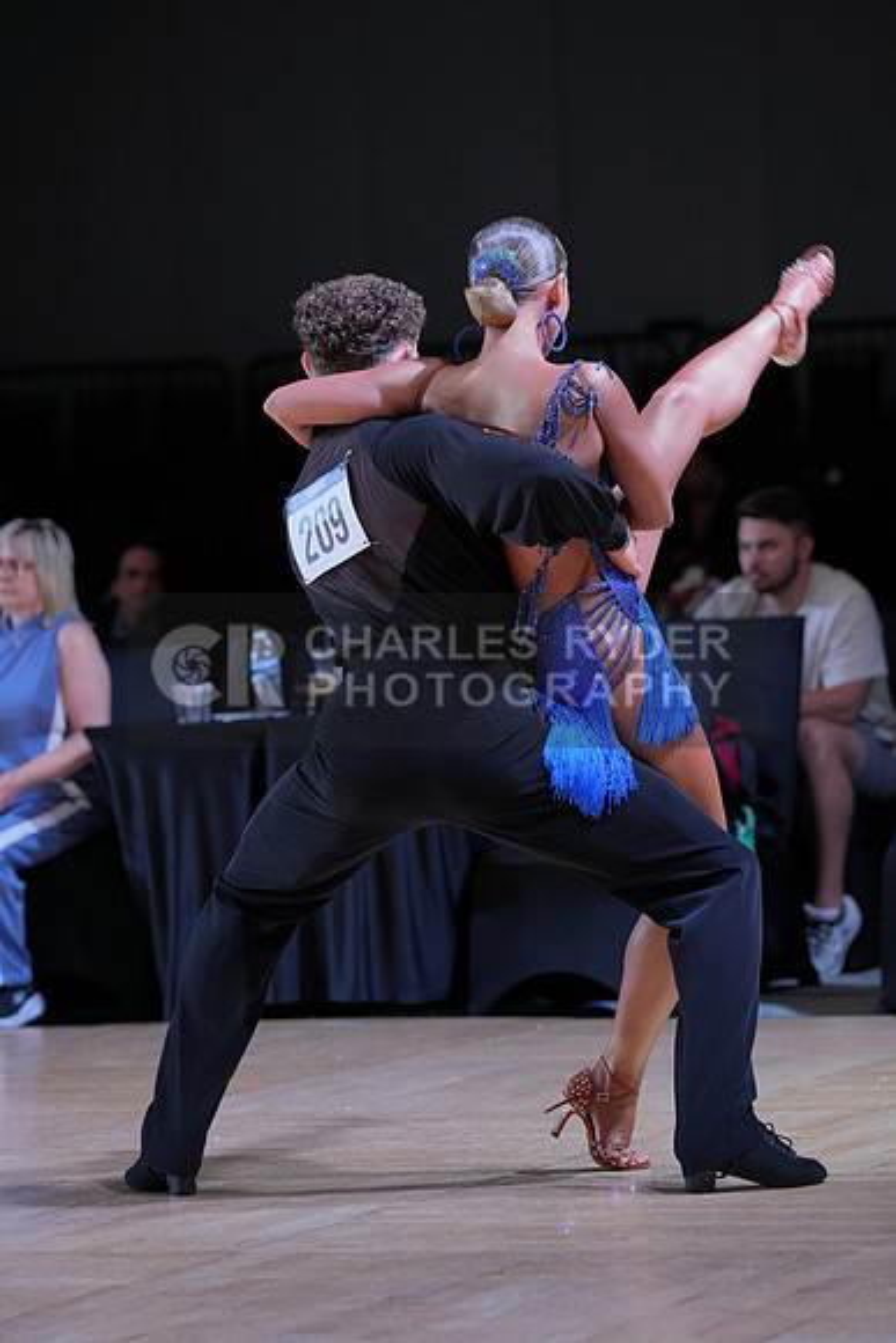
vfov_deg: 12.5
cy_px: 672
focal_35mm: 164
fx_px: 6119
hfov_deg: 8.4
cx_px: 448
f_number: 4.5
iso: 800
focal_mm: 164
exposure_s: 1/400
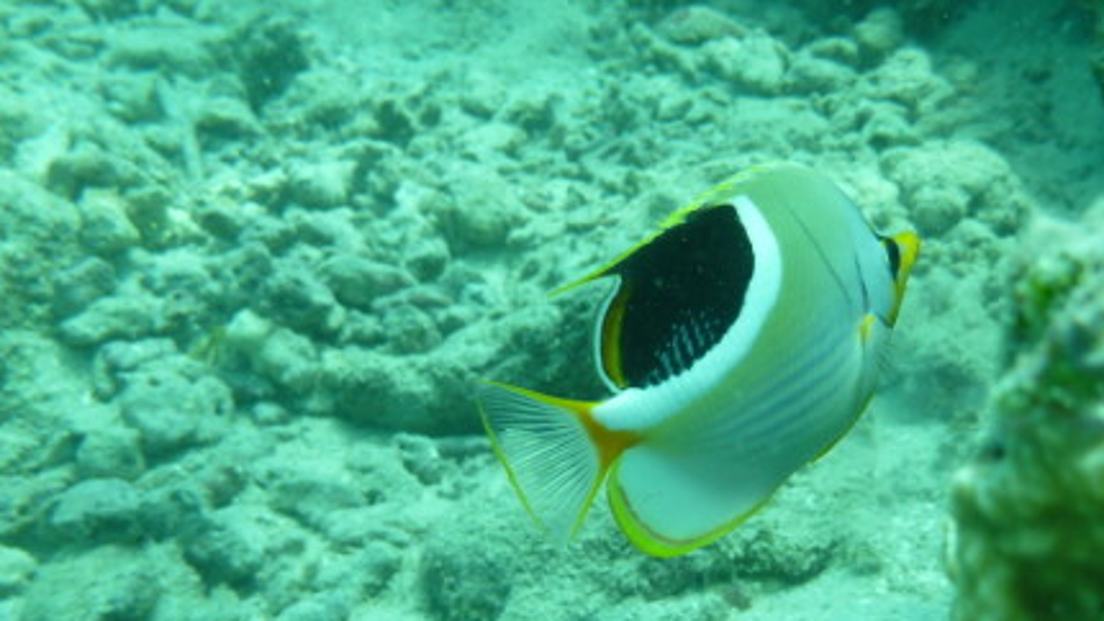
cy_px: 429
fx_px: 1376
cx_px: 752
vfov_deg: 25.3
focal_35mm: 47
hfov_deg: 43.0
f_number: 3.4
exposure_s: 1/250
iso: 100
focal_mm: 5.2
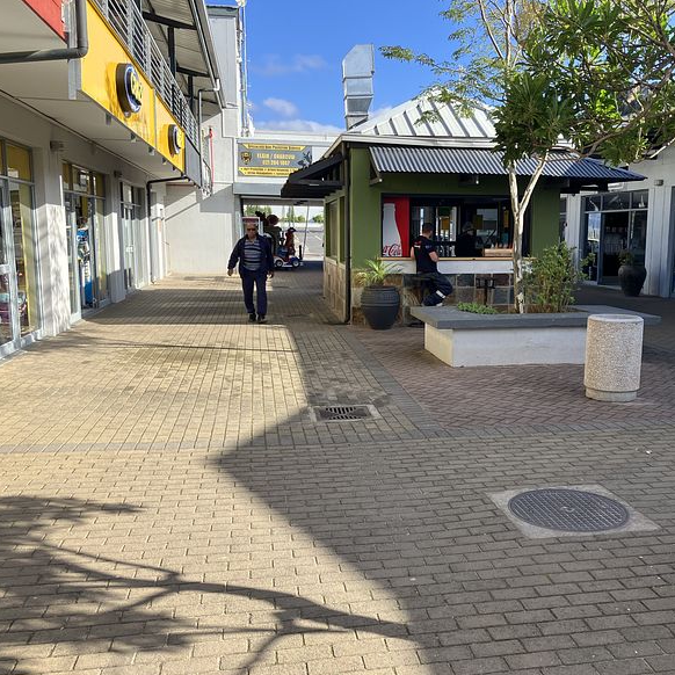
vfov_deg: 48.4
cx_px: 402
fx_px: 750
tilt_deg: -8.7
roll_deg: +1.4
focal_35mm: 34
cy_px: 346
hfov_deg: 48.2
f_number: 1.8
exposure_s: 1/694
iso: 32
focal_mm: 3.99
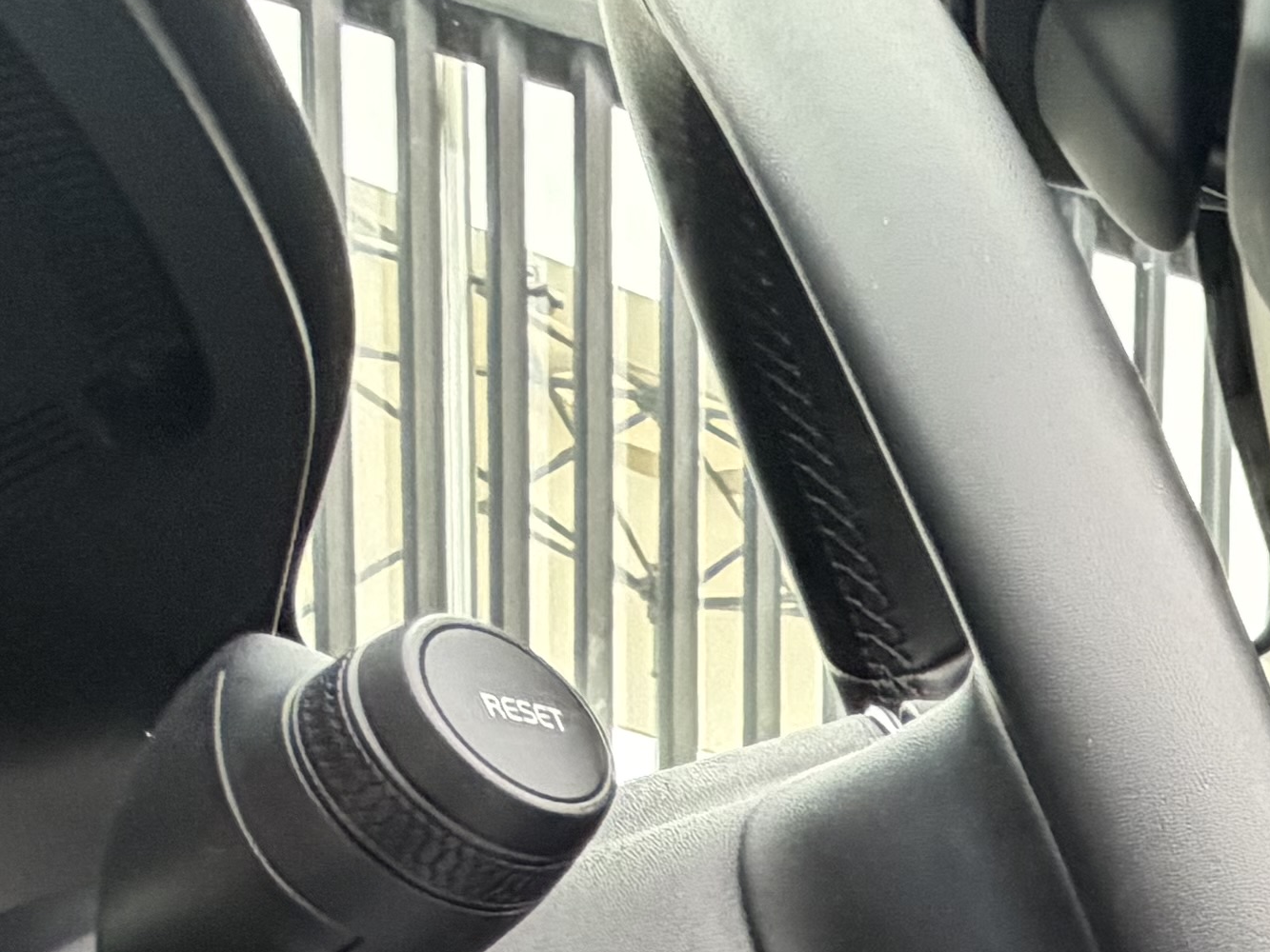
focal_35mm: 60
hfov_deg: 23.0
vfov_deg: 17.0
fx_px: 2201
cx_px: 2096
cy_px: 1970
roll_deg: -5.5
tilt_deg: -7.8
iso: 200
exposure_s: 1/121
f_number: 2.2
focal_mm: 2.22
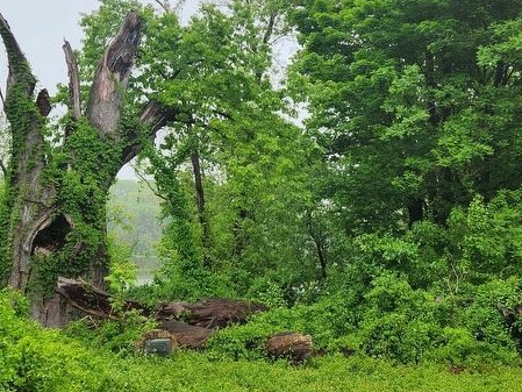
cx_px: 258
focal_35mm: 41
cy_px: 168
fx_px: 618
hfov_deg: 45.8
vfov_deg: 35.1
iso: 20
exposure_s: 1/827
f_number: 1.8
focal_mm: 5.4
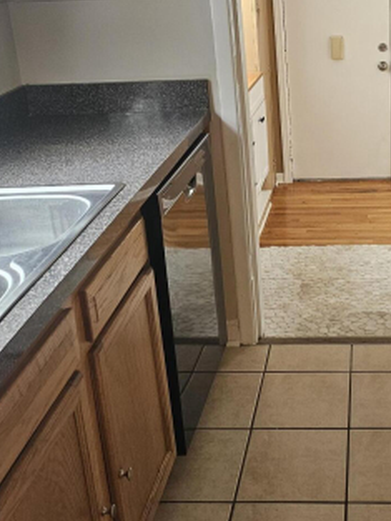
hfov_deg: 28.8
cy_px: 171
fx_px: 737
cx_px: 331
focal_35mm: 49
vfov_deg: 38.4
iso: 320
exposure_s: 1/120
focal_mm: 6.3
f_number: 1.7
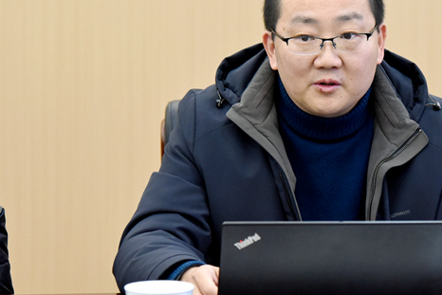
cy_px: 131
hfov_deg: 15.2
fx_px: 1646
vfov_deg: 10.2
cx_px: 315
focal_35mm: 134
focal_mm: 78
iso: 4000
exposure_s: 1/320
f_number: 4.5
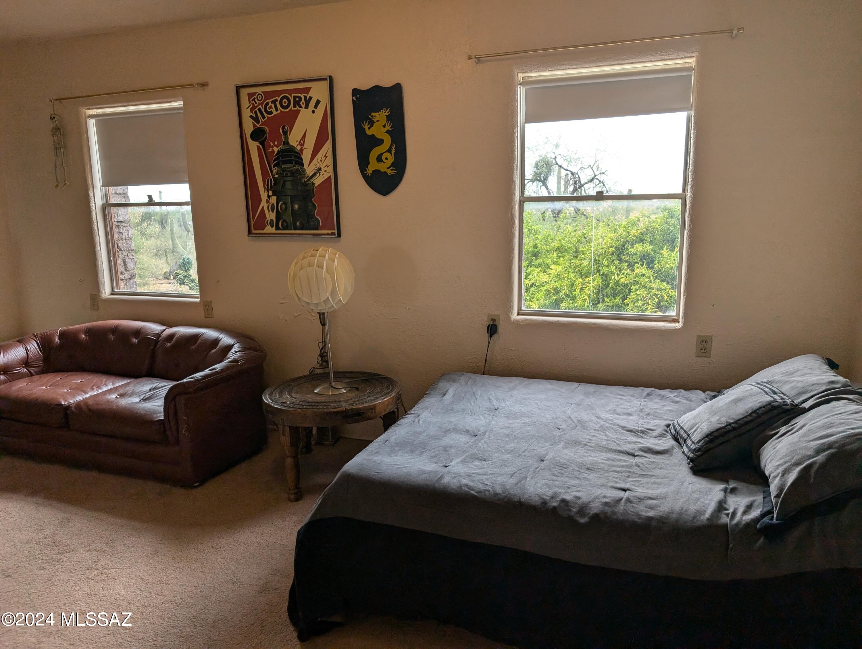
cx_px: 431
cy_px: 324
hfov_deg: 71.5
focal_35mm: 24
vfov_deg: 56.9
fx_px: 598
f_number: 1.68
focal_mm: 6.9
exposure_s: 1/223
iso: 36
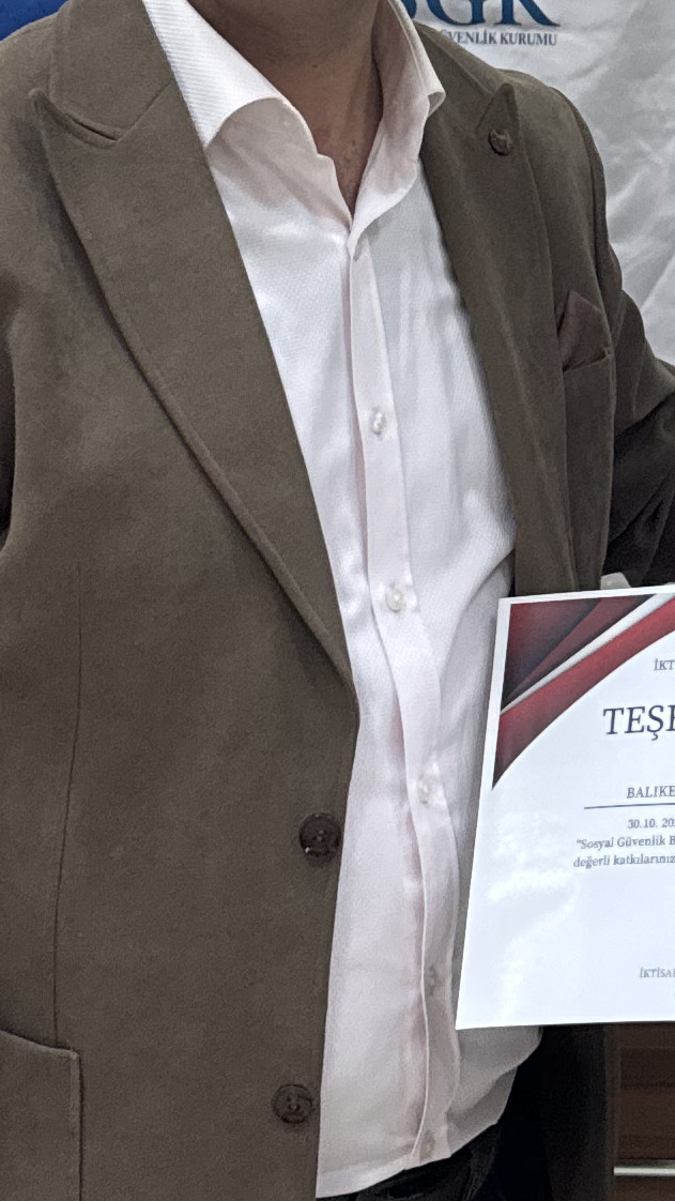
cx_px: 753
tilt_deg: -0.4
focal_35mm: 94
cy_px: -7
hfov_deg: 12.6
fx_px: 2991
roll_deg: -0.6
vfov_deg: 21.8
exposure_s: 1/50
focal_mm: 6.76
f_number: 1.78
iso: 320
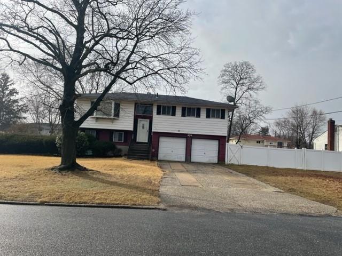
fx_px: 257
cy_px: 128
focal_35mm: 26
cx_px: 171
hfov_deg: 67.3
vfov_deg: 53.1
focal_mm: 4.2
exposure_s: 1/4831
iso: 32
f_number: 1.6
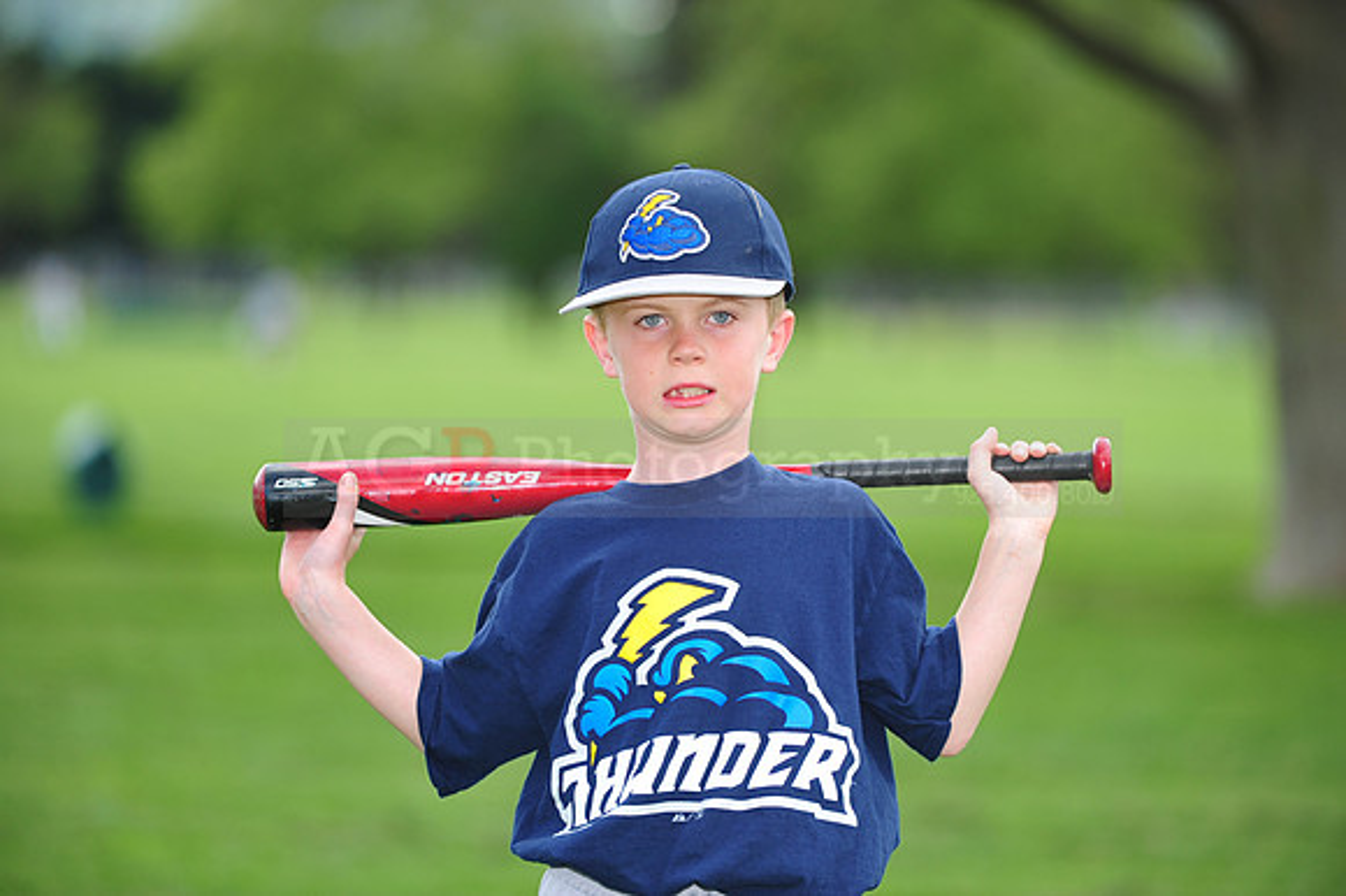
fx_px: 7473
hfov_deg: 10.3
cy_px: 448
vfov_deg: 6.9
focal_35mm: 200
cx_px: 673
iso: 320
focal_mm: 200
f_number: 4.5
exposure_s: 1/640
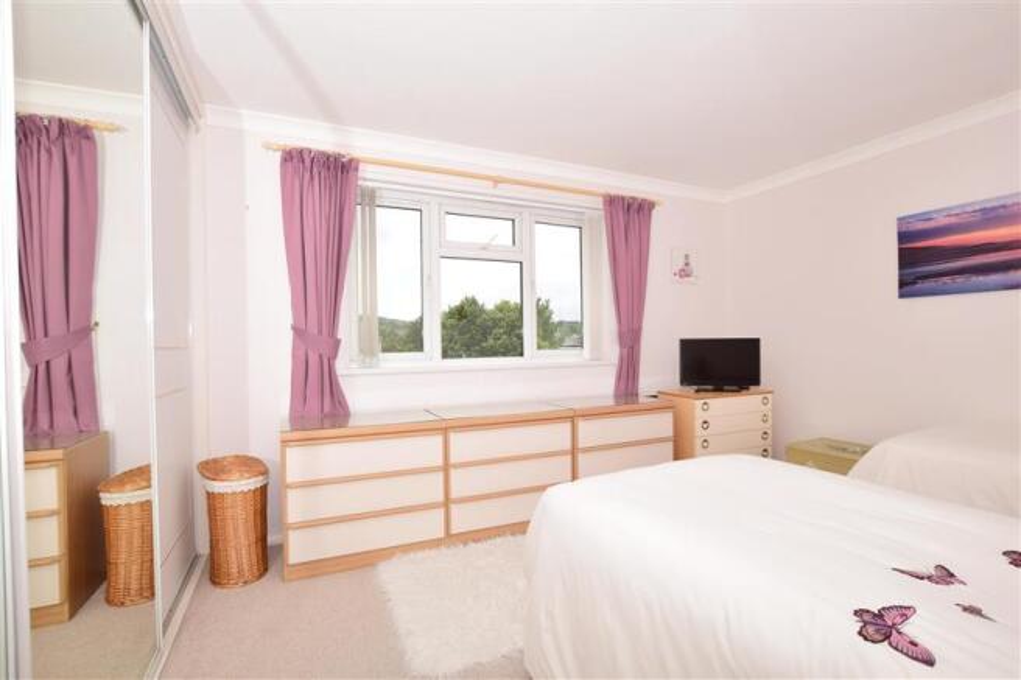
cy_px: 340
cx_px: 510
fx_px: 425
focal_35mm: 15
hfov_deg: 100.4
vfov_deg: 77.3
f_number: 10
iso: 200
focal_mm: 10
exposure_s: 1/200
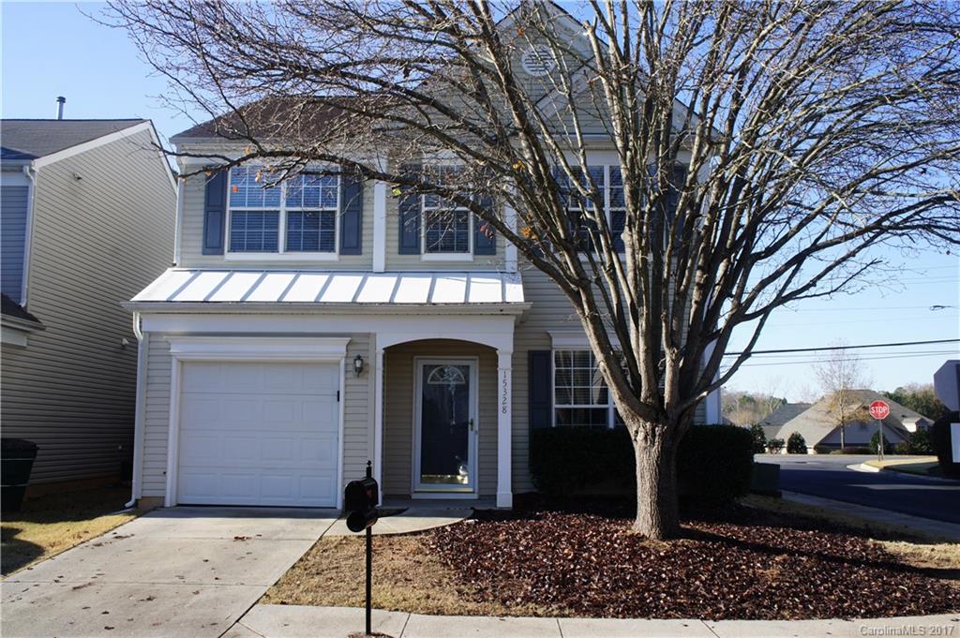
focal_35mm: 33
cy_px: 319
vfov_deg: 39.9
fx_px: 879
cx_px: 480
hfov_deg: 57.3
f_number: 11
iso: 200
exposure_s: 1/100
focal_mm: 22
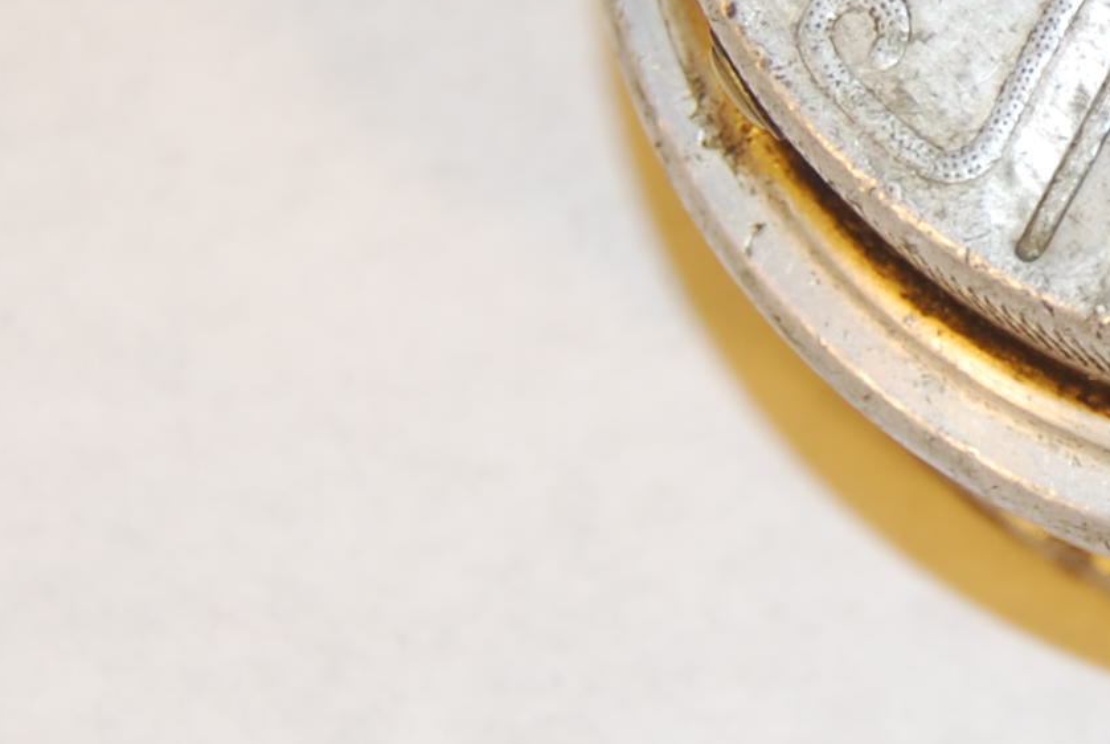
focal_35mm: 180
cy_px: -33
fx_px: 5558
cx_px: 1351
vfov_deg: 7.6
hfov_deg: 11.2
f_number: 4
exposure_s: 1/60
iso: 100
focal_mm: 26
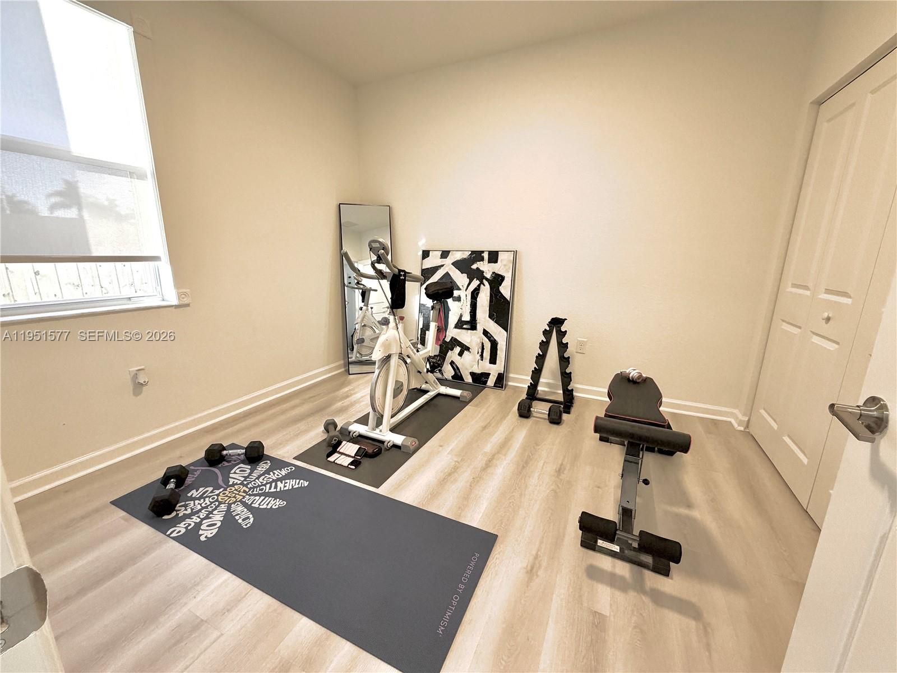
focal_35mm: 14
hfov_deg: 102.1
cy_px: 336
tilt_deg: -13.2
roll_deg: +0.3
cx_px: 448
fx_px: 363
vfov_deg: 85.7
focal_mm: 2.22
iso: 250
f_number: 2.2
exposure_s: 1/120
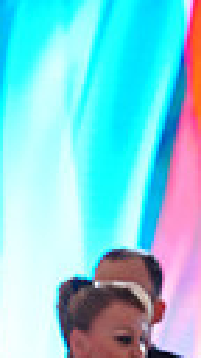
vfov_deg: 4.2
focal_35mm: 512
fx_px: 4851
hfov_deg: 2.4
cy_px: 626
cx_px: -275
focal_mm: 108
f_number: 4
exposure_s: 1/250
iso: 2500
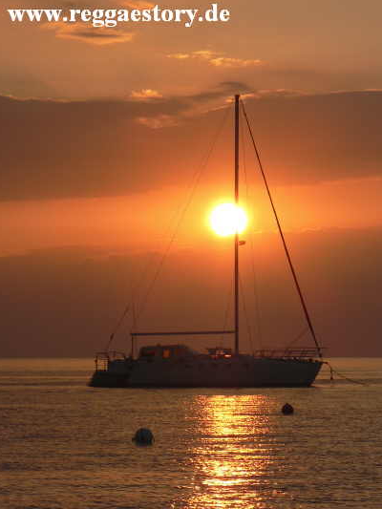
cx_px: 209
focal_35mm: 243
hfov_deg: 6.1
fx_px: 3574
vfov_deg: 8.1
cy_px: 284
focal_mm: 37.1
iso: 64
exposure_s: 1/500
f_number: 5.6
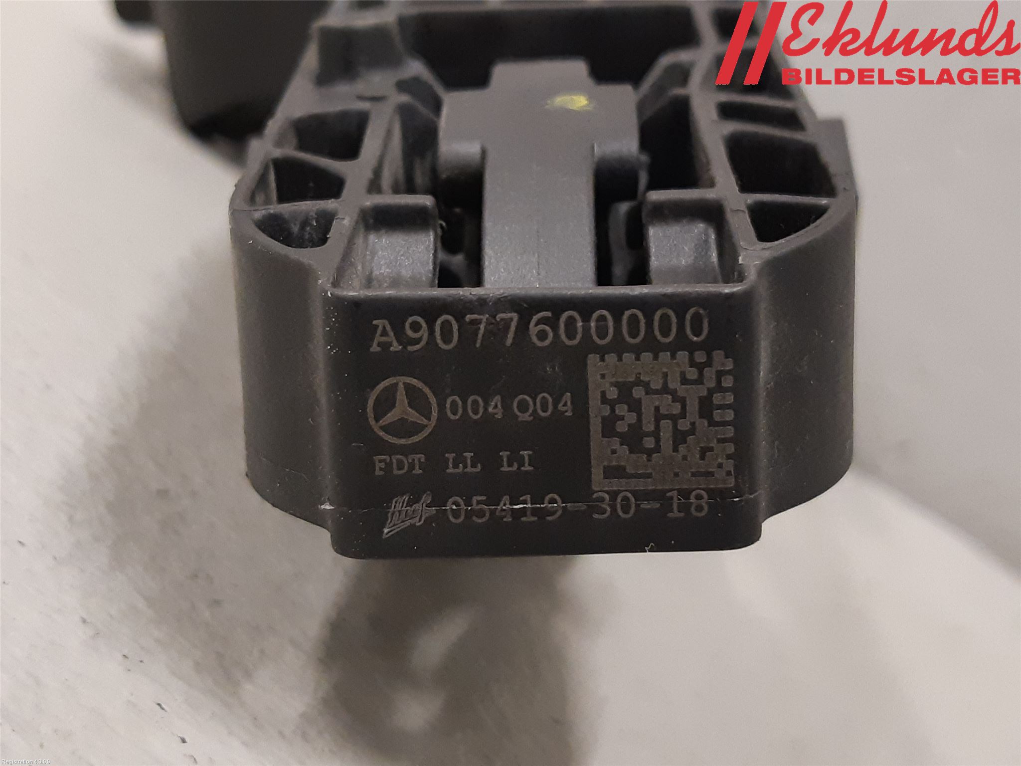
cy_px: 383
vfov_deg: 53.1
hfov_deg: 67.3
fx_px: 767
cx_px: 510
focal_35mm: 26
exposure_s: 1/50
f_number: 1.7
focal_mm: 3.93
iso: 250
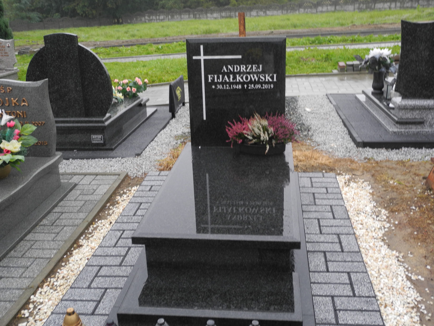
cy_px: 163
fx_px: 476
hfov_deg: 49.0
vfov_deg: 37.7
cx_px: 217
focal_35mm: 38
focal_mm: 8.1
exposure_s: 1/80
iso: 100
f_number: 3.2
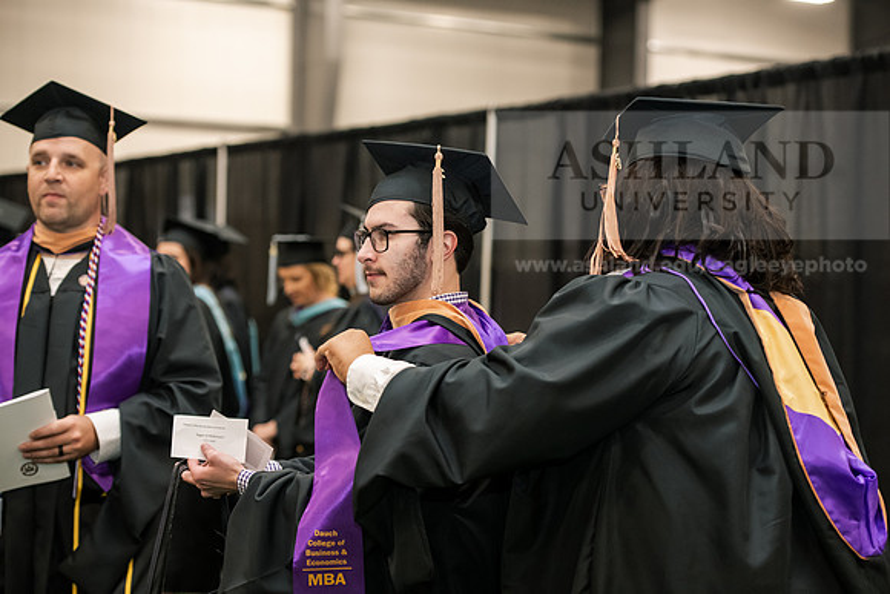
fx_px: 2028
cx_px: 445
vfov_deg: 16.7
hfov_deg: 24.8
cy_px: 297
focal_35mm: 82
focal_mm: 82
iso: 3200
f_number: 3.5
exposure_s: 1/200
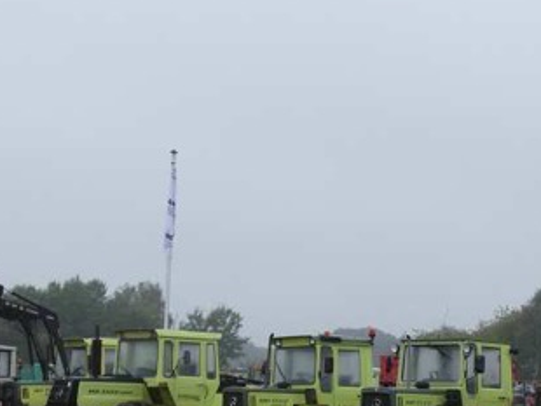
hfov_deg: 19.8
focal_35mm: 98
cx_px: 436
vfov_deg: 15.0
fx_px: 1533
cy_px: 357
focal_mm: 6.8
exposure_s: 1/160
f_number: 3.5
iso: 80
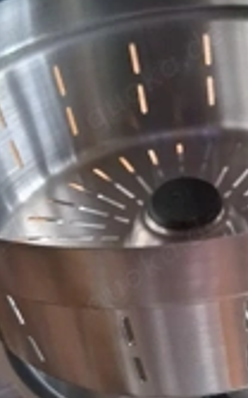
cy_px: 288
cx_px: 205
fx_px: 716
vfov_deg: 30.7
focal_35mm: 66
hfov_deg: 19.4
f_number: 1.8
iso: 160
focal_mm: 3.98
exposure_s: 1/120
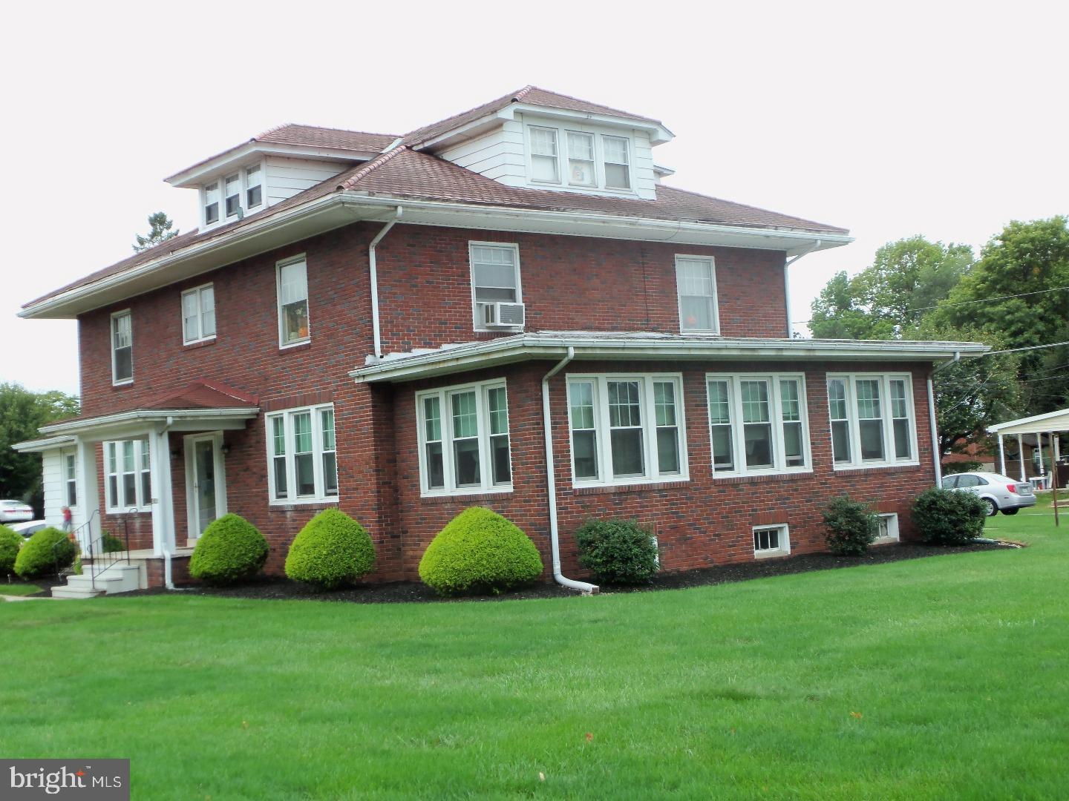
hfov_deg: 39.7
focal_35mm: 48
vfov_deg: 30.3
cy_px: 400
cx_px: 534
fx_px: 1482
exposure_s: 1/100
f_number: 3.9
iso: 80
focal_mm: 8.7
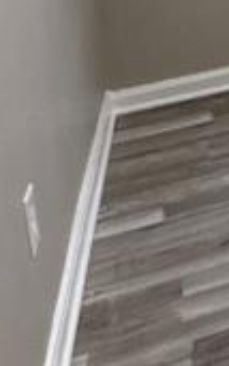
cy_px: -214
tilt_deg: -8.9
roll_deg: +2.4
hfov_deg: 10.6
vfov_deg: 19.6
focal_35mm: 89
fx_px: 888
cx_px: 676
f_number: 2.2
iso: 250
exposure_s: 1/120
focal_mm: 2.22
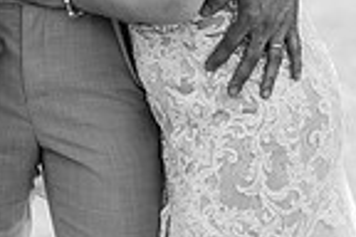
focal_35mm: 265
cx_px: 14
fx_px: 2620
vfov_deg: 5.2
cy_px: -69
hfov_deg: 7.7
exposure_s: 1/1250
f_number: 3.2
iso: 100
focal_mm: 85
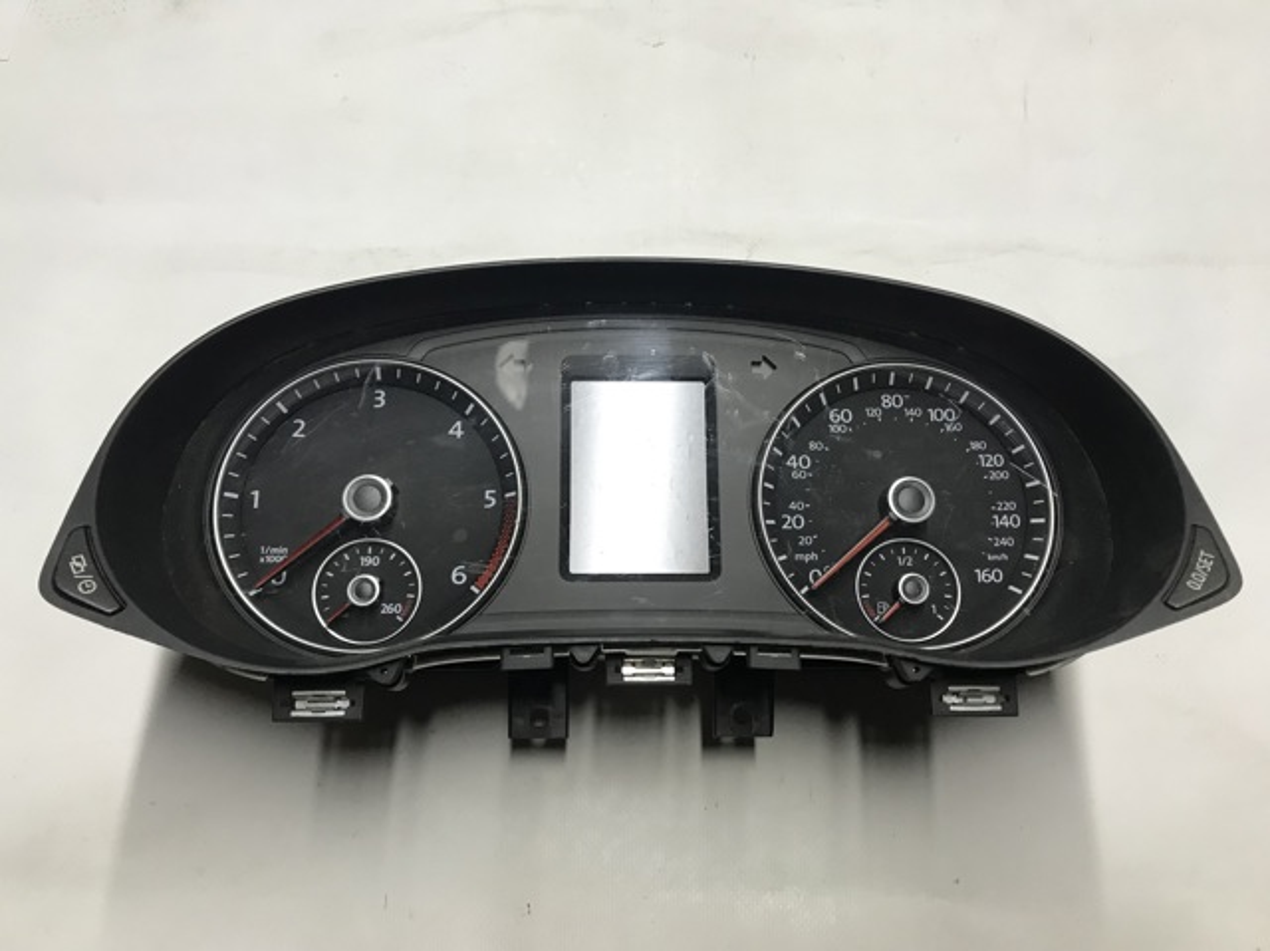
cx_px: 635
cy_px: 476
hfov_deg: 63.5
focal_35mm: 28
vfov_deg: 49.7
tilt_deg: -70.5
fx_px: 1027
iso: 40
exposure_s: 1/33
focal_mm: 3.99
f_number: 1.8
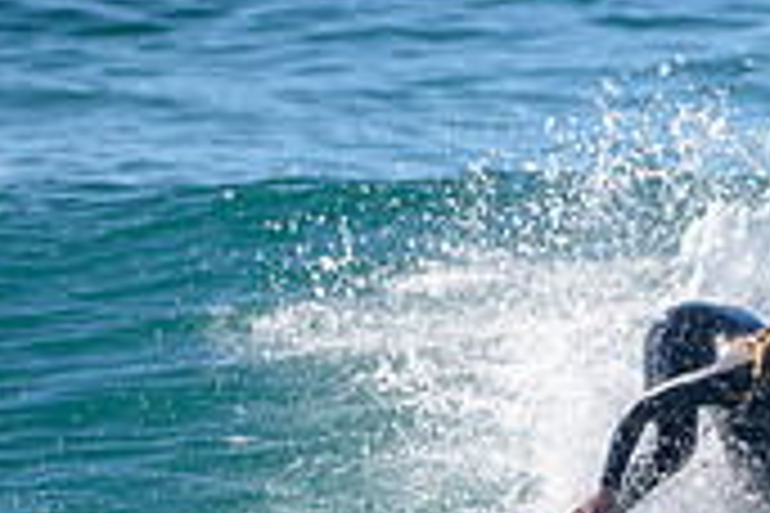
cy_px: 427
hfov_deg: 1.0
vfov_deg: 0.7
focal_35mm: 2084
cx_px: 771
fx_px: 44571
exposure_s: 1/2000
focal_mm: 500
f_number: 5.6
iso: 180
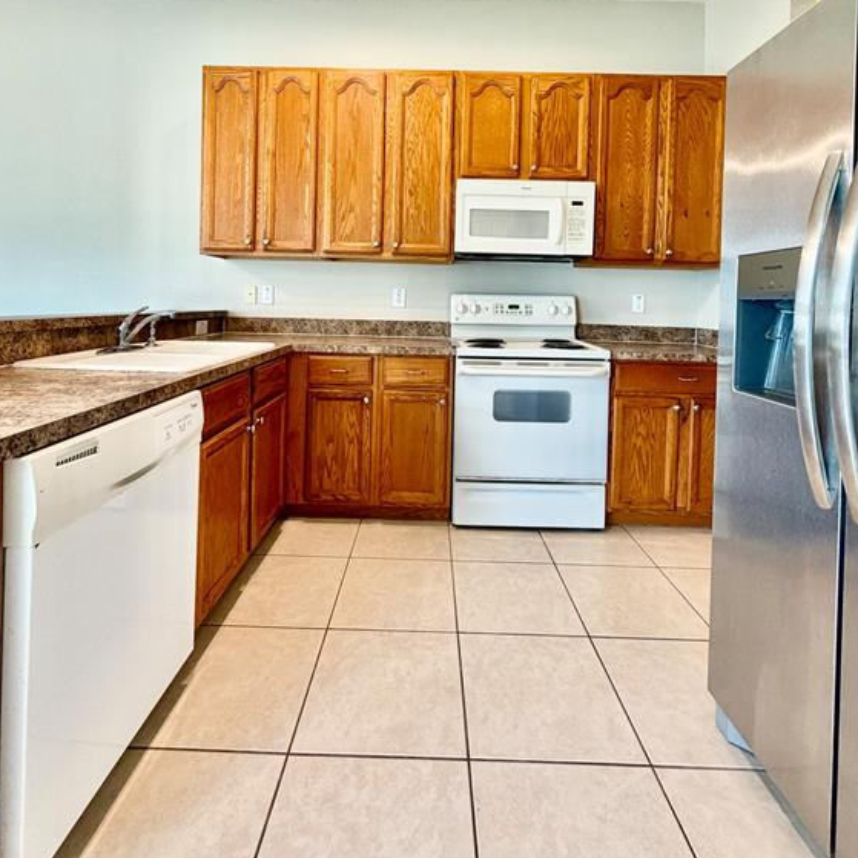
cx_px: 421
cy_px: 309
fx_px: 477
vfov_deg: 82.0
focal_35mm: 17
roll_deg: -2.2
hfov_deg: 84.0
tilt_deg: -1.7
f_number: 2.2
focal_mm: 2.22
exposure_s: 1/60
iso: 200
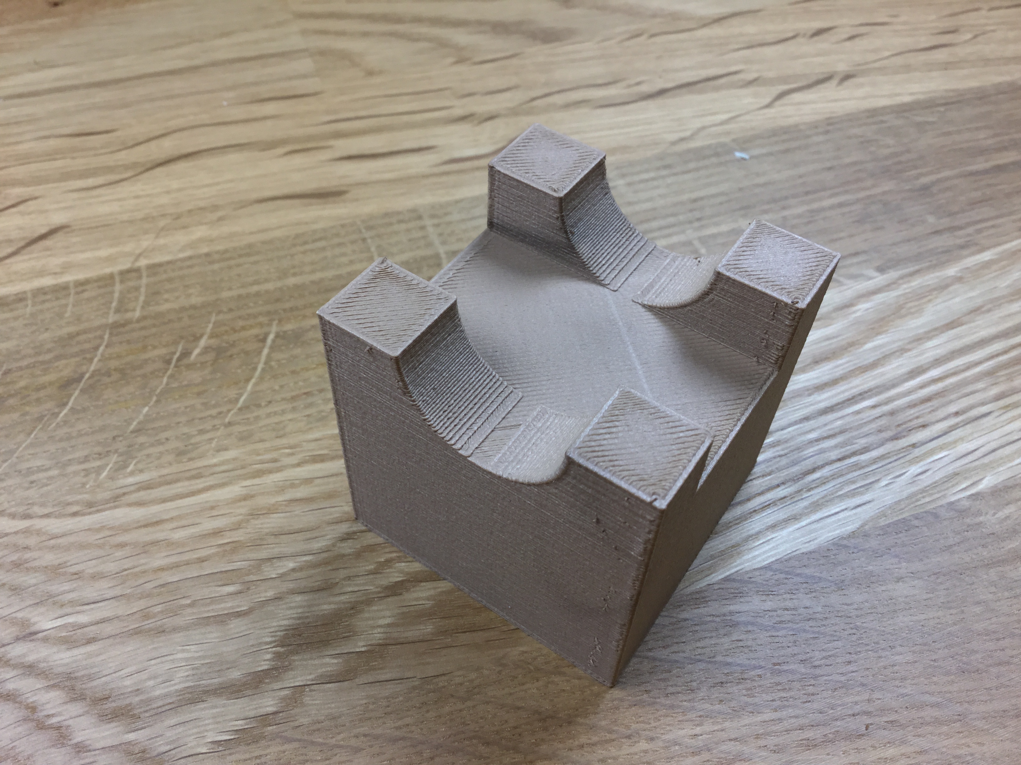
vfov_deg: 45.4
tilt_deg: -51.8
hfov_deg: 58.4
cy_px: 382
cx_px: 510
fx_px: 914
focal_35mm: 31
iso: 50
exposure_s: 1/33
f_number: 2.4
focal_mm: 3.3
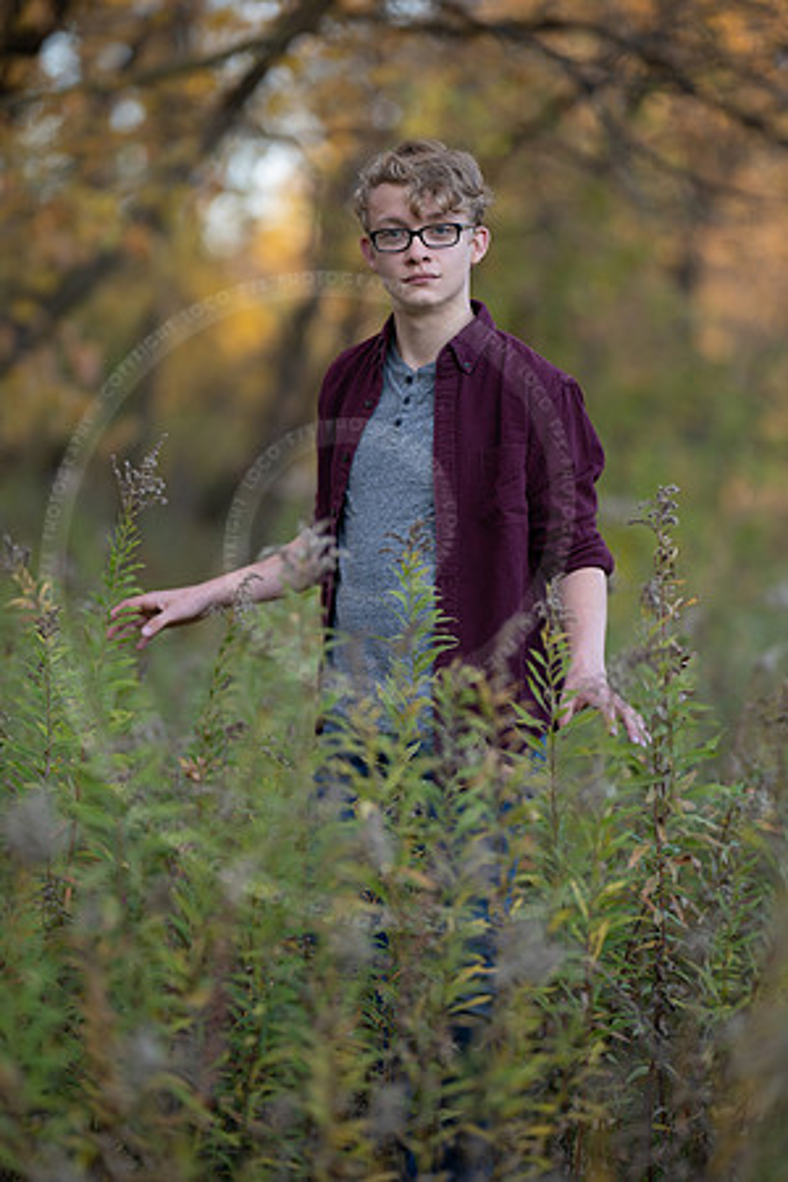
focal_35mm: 85
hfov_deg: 16.1
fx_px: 2791
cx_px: 394
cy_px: 591
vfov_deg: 23.9
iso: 160
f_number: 1.2
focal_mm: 85
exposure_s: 1/800
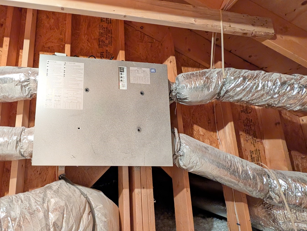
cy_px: 127
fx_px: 160
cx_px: 98
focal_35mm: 18
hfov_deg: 84.1
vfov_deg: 71.6
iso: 1667
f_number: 1.7
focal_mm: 2.02
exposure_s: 1/40
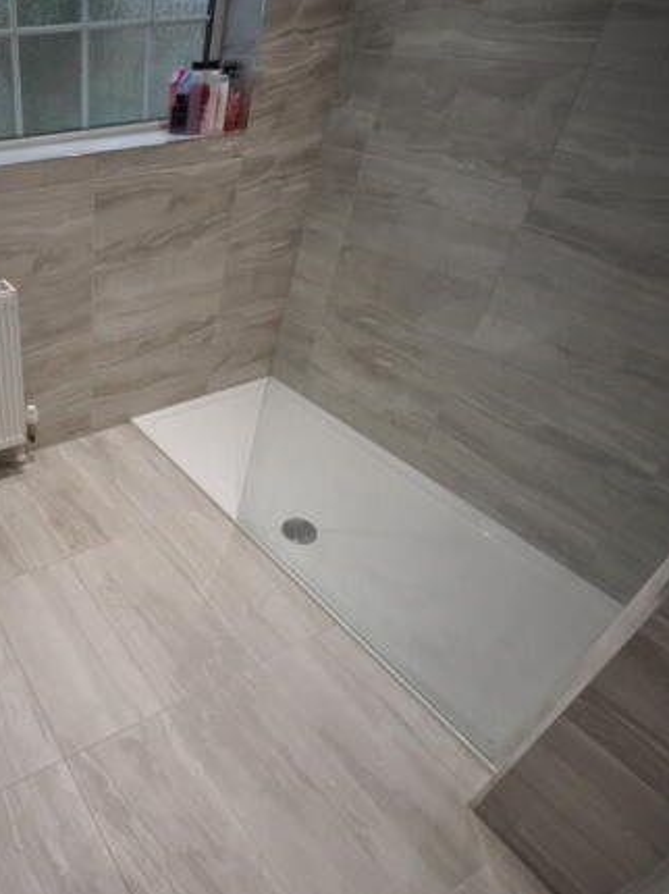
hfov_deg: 51.9
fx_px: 567
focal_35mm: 22
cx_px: 39
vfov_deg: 76.4
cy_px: 447
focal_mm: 10
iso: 400
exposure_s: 1/60
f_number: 4
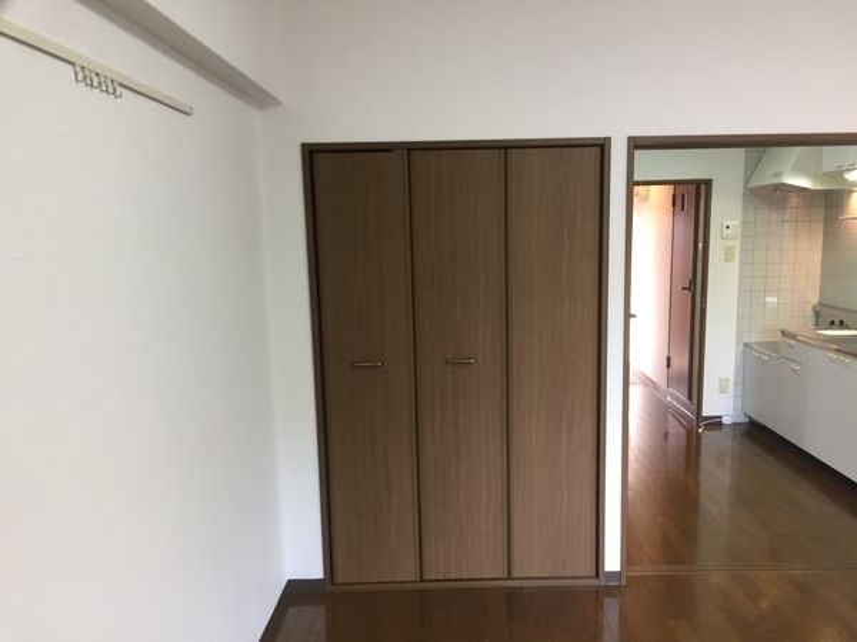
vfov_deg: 48.2
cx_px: 428
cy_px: 321
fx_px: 718
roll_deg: -1.6
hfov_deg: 61.7
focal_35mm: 29
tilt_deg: -7.6
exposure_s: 1/30
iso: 125
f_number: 2.2
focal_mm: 4.15
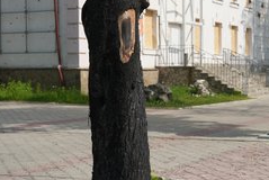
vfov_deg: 16.7
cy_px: 79
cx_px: 185
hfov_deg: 24.6
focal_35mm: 82
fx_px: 613
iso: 80
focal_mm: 49
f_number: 4
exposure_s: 1/160
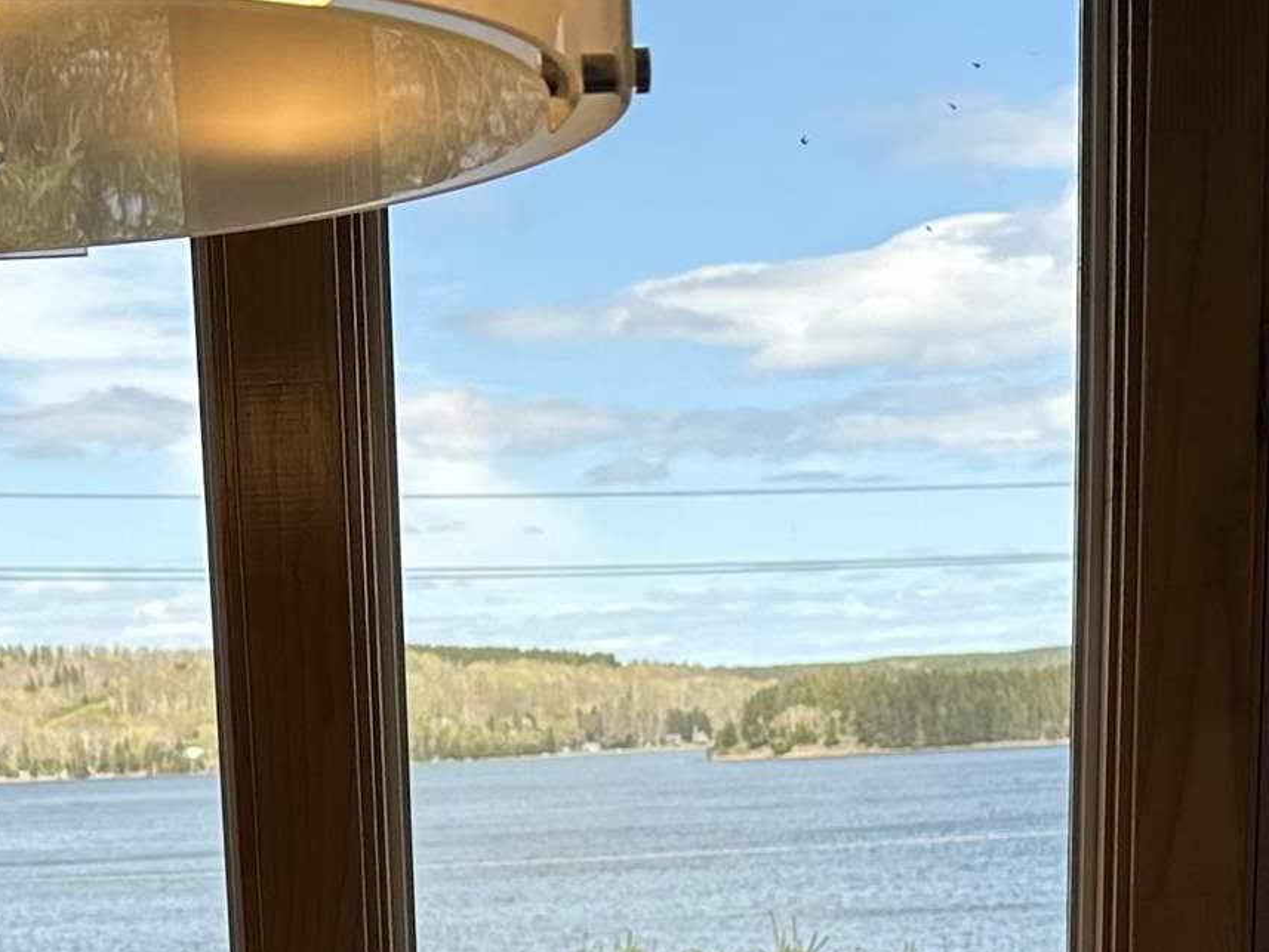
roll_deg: +2.6
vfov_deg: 15.5
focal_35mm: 86
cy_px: 1515
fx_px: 3153
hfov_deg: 22.6
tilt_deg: -13.2
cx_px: 394
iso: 80
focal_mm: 6.86
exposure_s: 1/943
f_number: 1.78
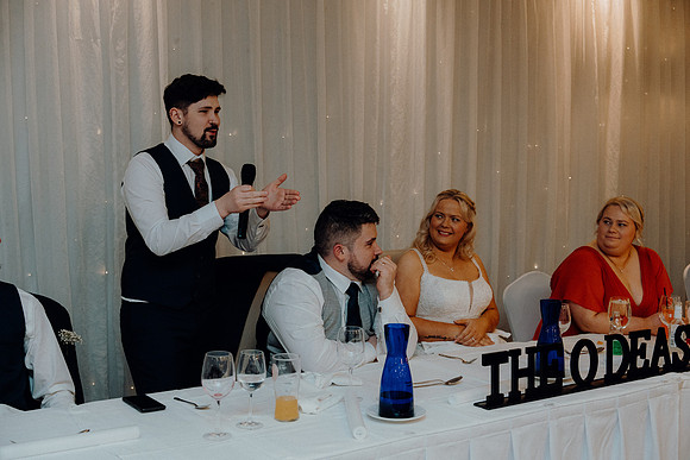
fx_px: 863
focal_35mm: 45
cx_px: 345
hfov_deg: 43.6
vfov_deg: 29.9
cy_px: 230
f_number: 3.5
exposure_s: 1/160
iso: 2500
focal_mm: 45
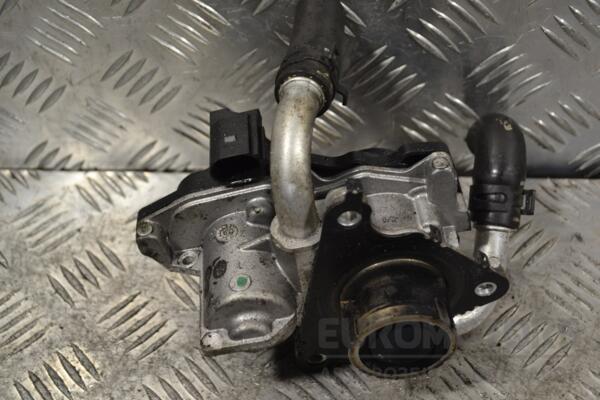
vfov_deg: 28.1
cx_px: 300
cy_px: 200
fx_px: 800
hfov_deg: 41.1
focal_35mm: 48
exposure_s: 1/125
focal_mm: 32
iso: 400
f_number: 5.6
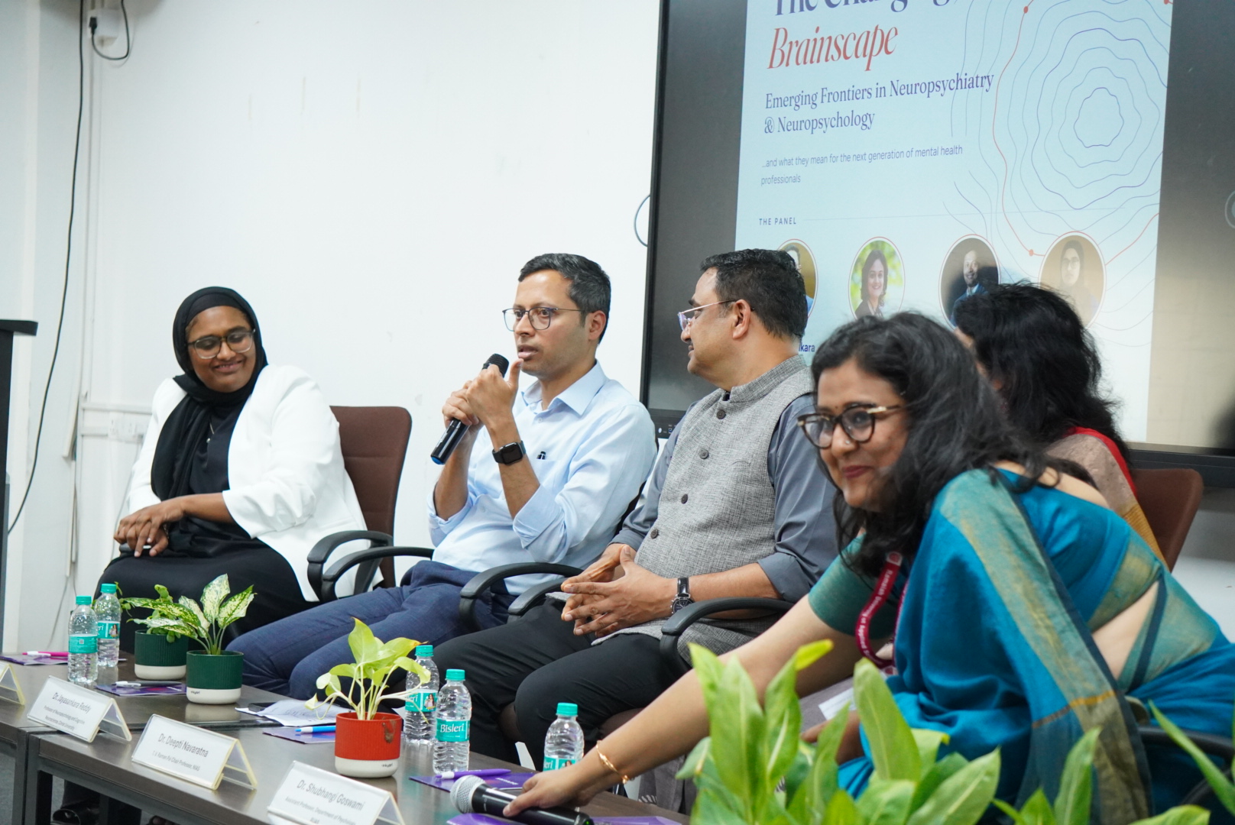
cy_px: 412
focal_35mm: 82
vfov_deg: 16.6
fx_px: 2832
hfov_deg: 24.6
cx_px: 618
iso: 2500
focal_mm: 55
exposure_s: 1/80
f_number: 4.5
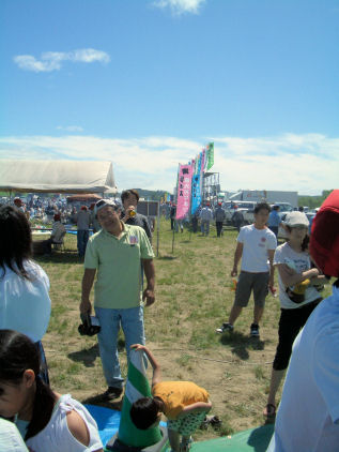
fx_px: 457
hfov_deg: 40.7
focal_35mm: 35
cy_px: 226
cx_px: 170
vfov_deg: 52.6
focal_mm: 5.8
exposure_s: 1/1600
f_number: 4.3
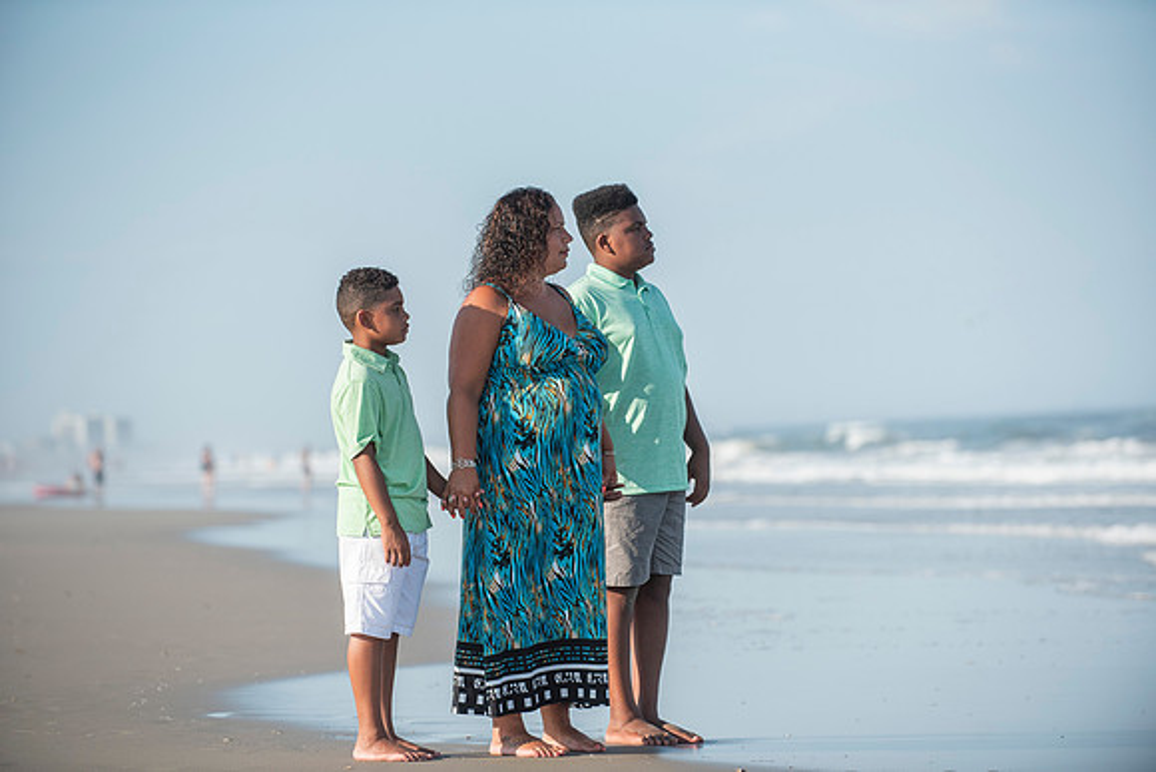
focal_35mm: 150
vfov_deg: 9.2
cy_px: 386
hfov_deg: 13.7
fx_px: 4818
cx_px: 578
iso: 250
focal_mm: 150
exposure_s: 1/2500
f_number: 4
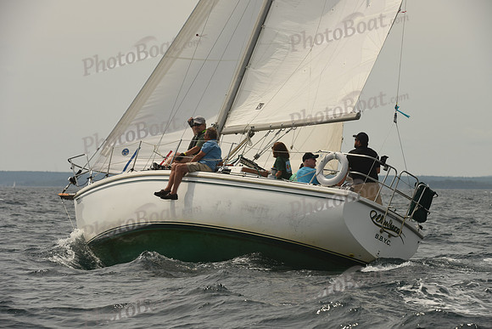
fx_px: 2734
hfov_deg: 10.3
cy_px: 164
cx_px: 246
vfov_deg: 6.9
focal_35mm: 200
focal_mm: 200
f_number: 8
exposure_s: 1/1000
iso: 250
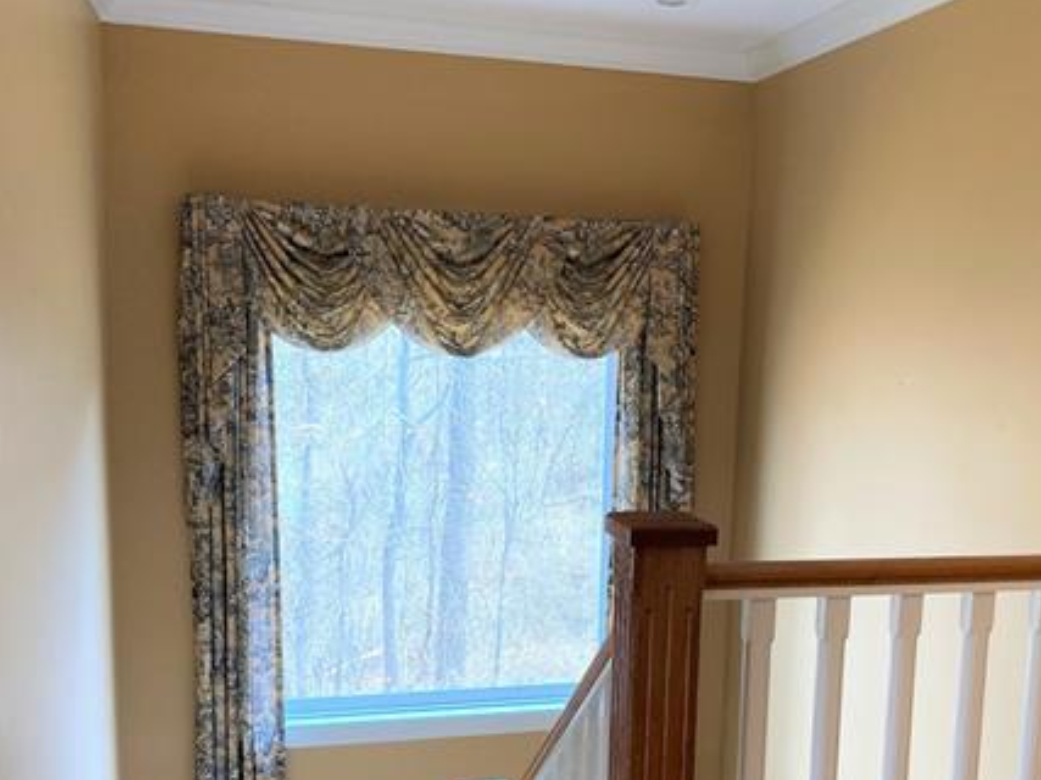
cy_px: 541
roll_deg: -3.9
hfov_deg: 44.6
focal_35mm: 42
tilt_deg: -9.0
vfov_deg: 33.9
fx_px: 1263
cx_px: 622
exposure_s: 1/60
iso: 80
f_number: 1.8
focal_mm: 3.99
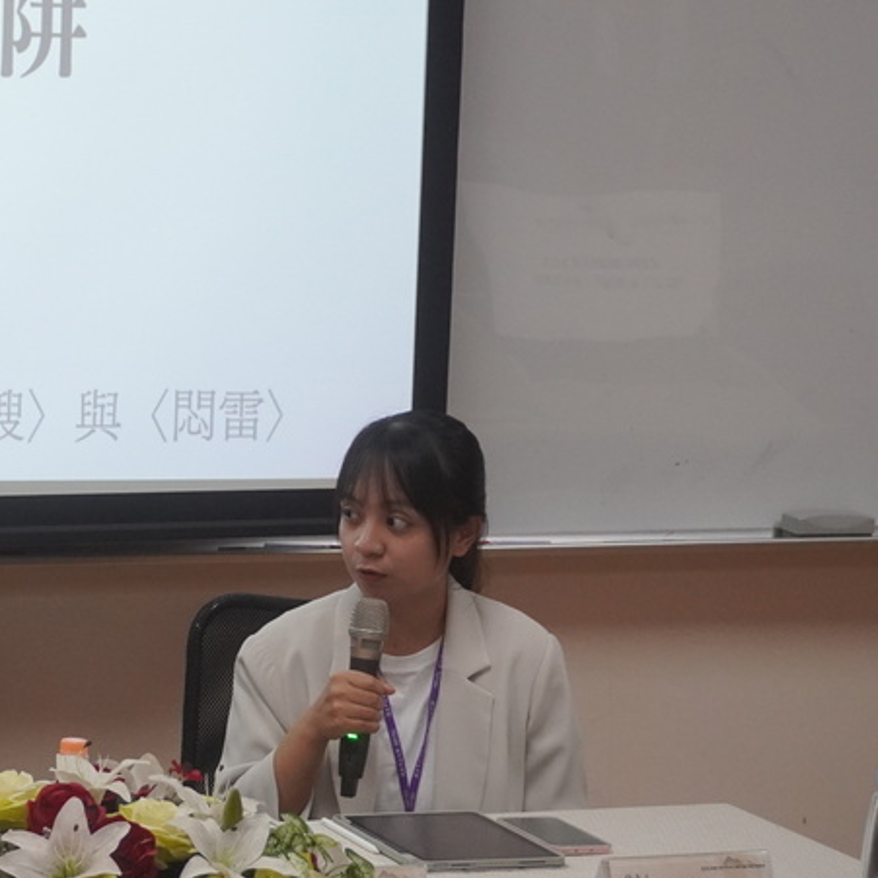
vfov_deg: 13.5
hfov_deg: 13.0
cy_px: 436
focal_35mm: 129
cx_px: -284
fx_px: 3702
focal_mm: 38
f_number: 5.6
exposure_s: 1/160
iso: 1600
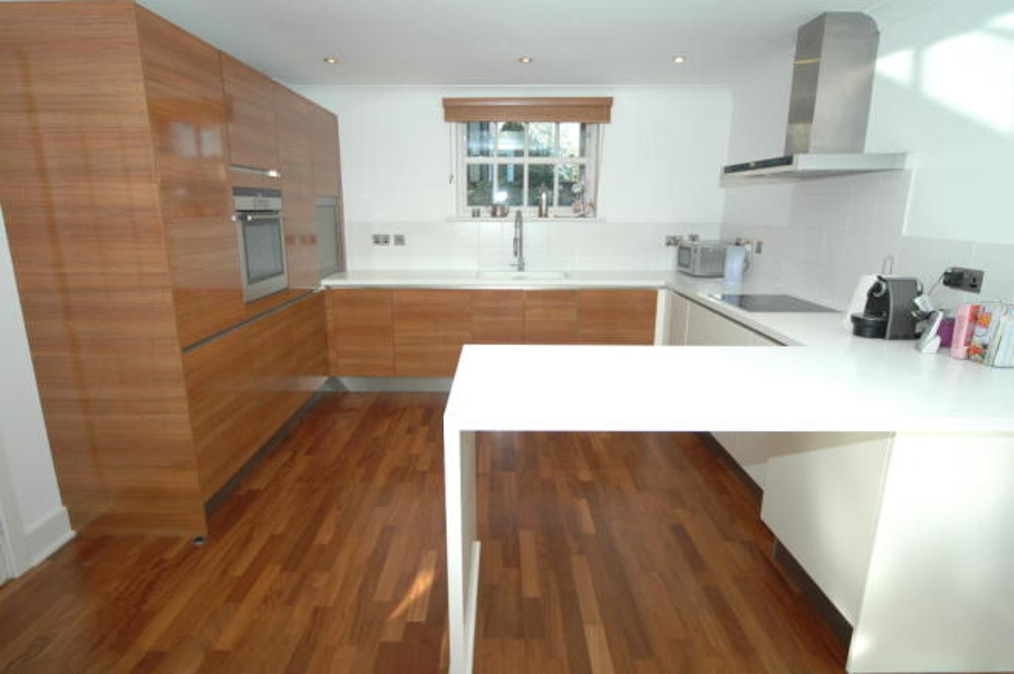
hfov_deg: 90.1
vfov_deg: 67.3
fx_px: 506
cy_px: 337
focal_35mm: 18
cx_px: 507
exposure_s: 1/100
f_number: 5
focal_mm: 12
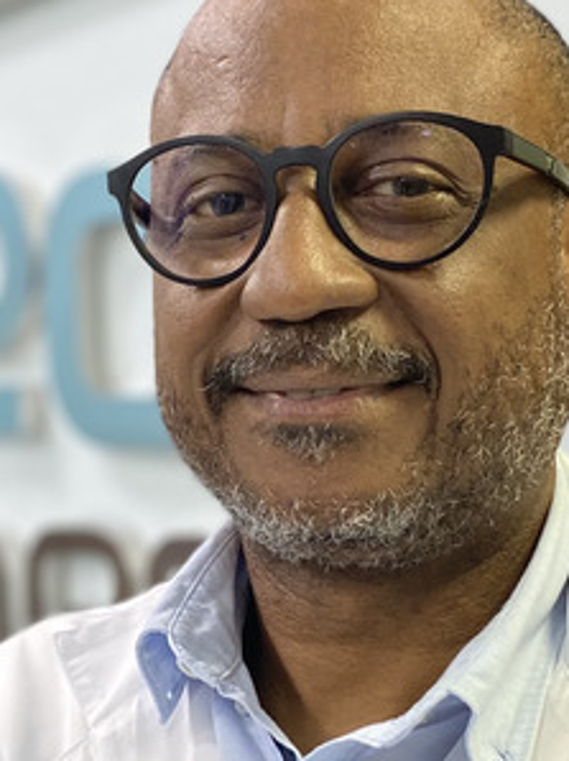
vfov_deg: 22.1
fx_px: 1931
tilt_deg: -4.9
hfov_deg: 16.7
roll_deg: +2.4
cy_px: 580
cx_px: 181
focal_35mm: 88
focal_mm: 4.25
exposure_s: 1/60
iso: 80
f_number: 1.8
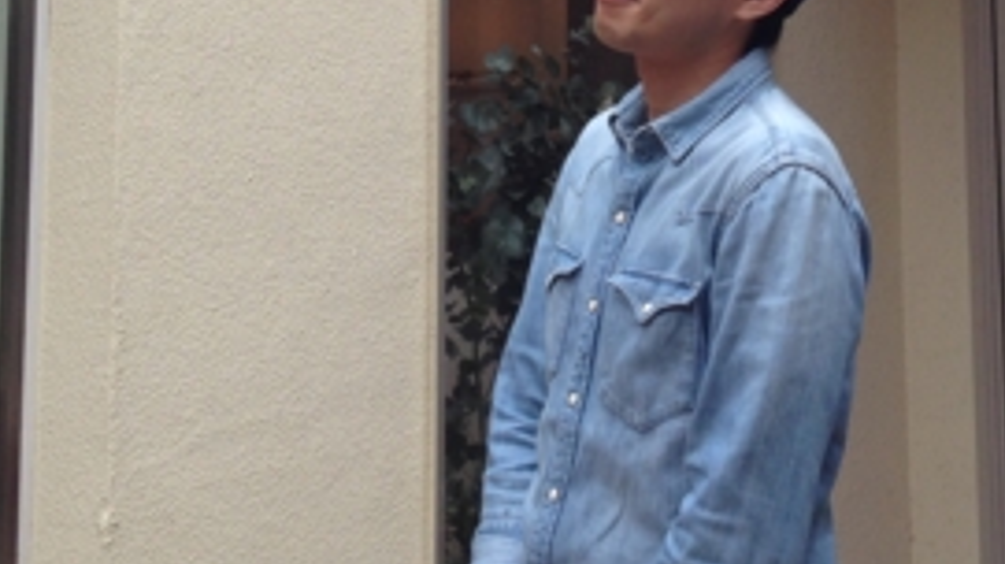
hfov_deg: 24.9
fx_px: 2264
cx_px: 671
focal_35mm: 85
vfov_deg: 13.4
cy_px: -275
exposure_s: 1/184
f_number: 2.4
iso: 50
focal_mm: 4.13
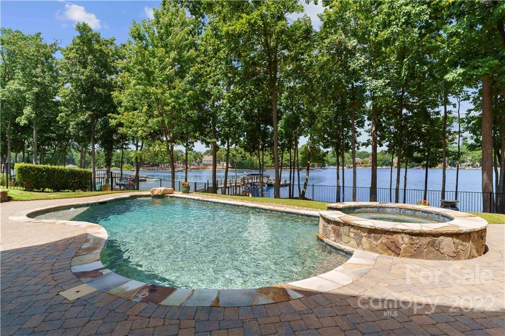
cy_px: 168
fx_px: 247
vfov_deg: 68.5
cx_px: 252
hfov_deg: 91.3
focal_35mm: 18
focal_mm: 17.6
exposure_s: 1/320
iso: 320
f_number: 9
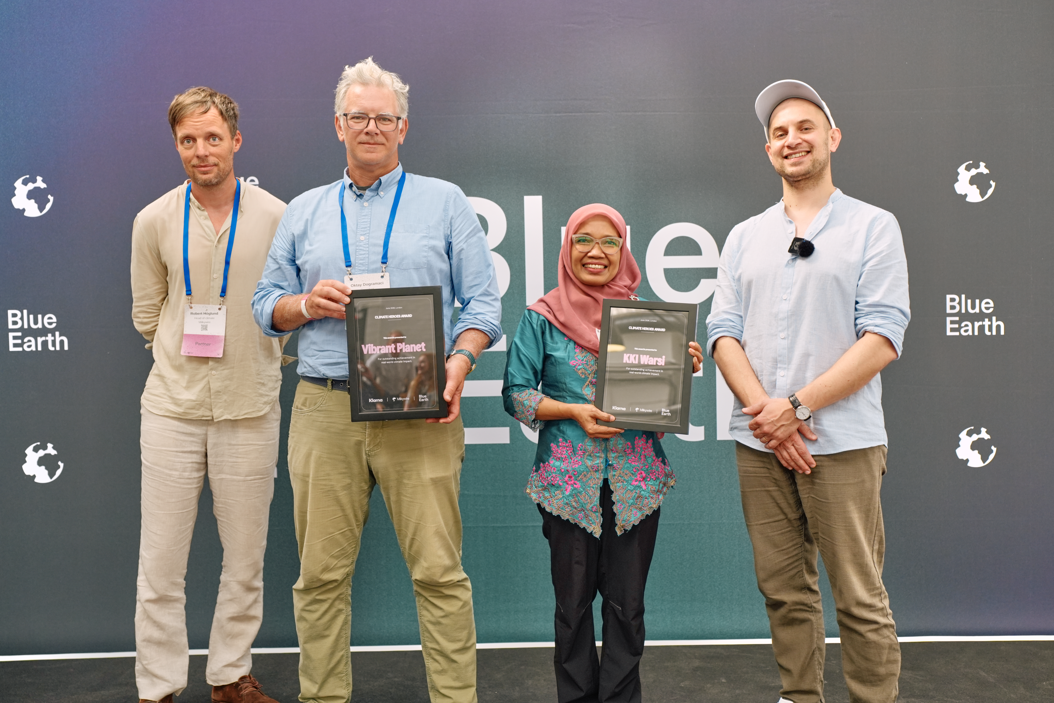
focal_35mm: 34
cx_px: 523
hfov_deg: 55.4
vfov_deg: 38.6
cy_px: 347
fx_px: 1004
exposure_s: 1/1000
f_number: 2.8
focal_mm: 33.3
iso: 800
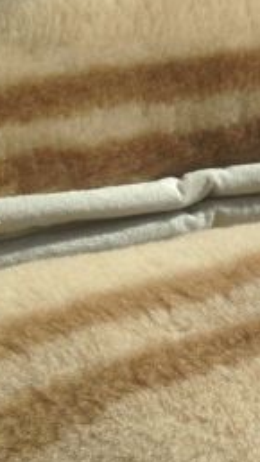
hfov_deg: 11.1
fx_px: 1214
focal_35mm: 99
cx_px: 524
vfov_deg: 21.6
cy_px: 261
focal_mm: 4.13
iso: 50
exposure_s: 1/2169
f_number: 2.4
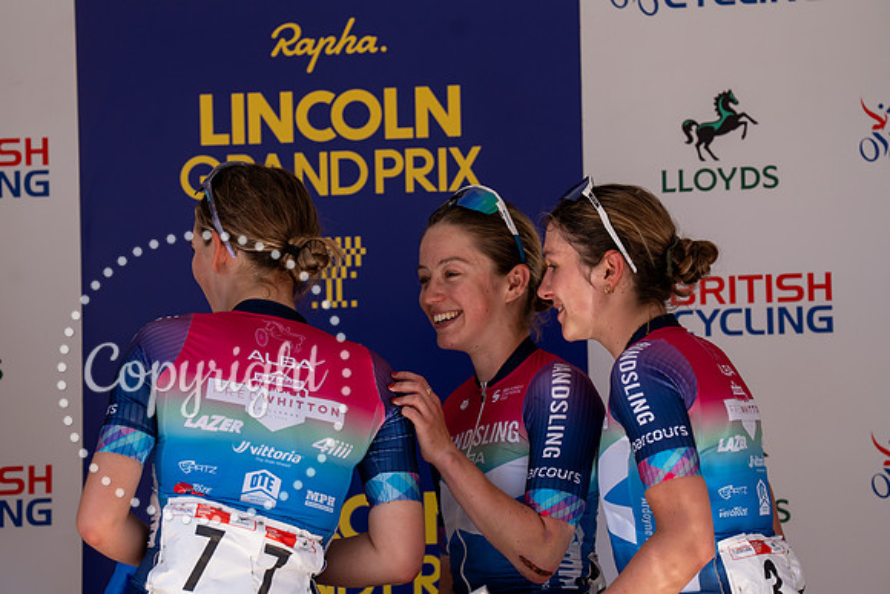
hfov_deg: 10.3
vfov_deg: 6.9
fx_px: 4945
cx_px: 445
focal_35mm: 200
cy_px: 297
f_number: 4
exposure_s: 1/1000
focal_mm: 200
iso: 640
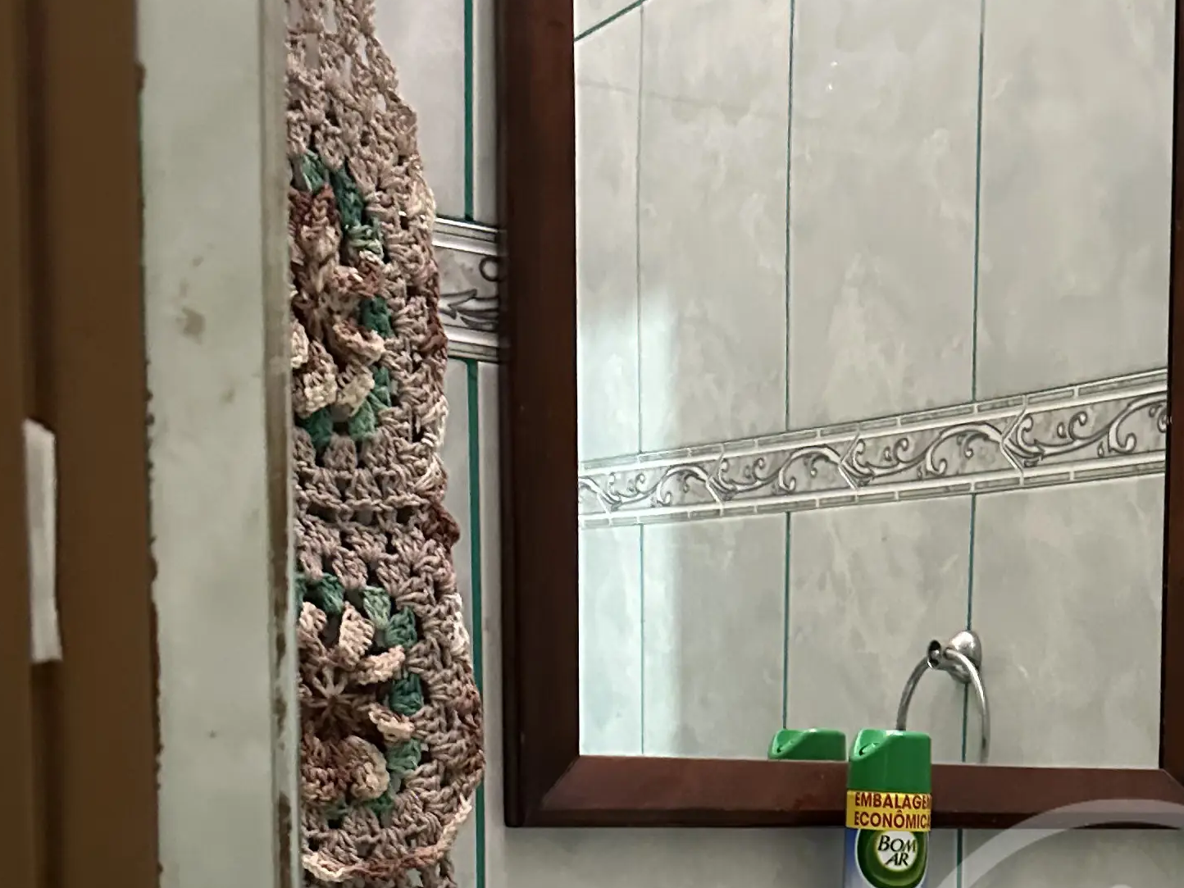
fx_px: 2292
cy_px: 1041
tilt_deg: -4.2
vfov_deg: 20.6
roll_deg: -1.6
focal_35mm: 67
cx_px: 1126
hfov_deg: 27.6
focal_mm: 6.86
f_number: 1.78
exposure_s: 1/60
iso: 800
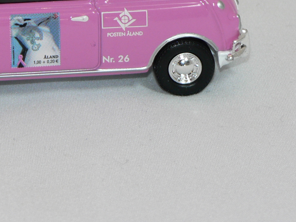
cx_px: 56
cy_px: 21
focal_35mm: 310
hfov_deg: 6.4
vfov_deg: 4.8
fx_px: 2650
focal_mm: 19.9
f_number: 3.2
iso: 80
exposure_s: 1/60
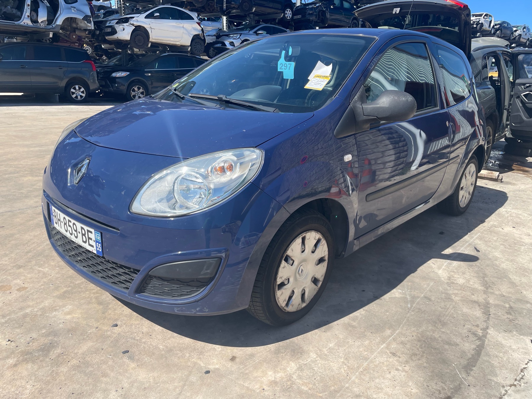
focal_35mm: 26
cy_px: 200
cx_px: 266
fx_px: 400
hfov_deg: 67.3
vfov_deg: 53.1
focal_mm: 4.2
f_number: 1.6
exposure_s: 1/2212
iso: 32
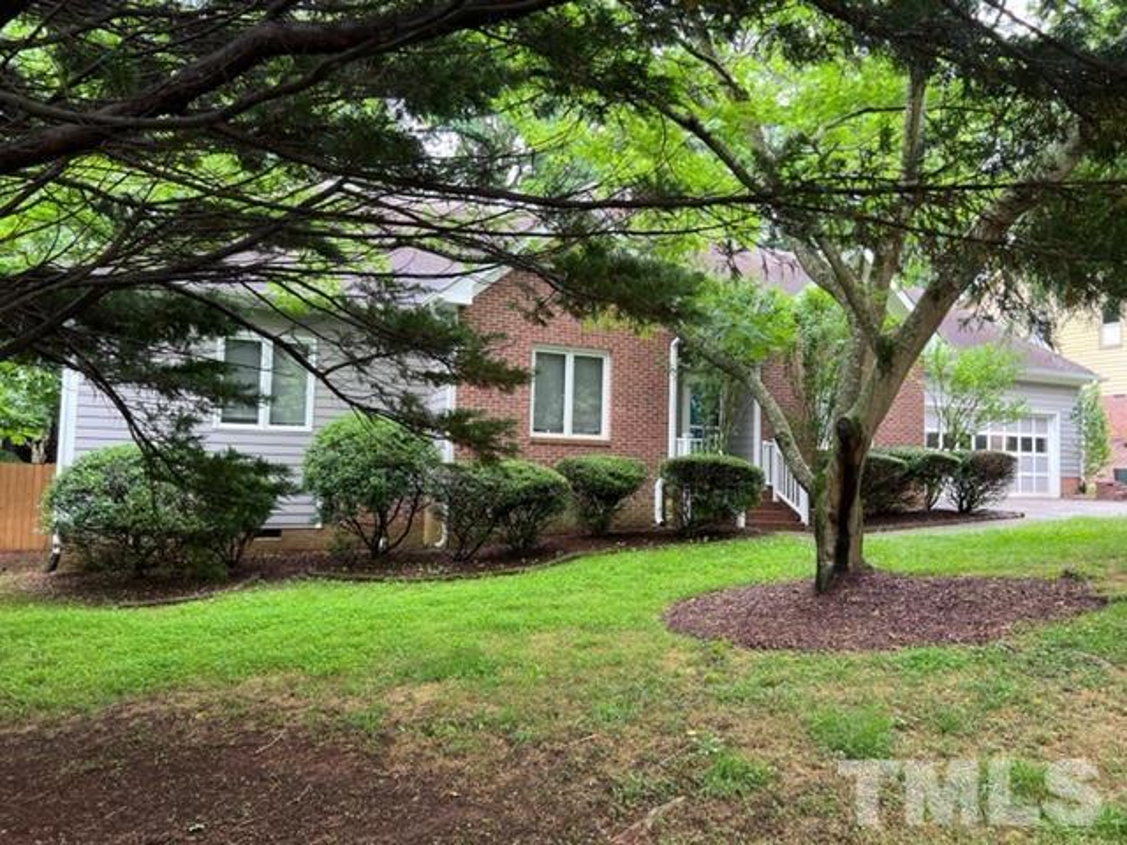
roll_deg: -0.7
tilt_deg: +4.2
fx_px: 846
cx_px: 564
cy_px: 422
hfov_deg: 67.3
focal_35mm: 26
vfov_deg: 53.1
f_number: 1.5
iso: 80
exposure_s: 1/121
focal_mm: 5.7
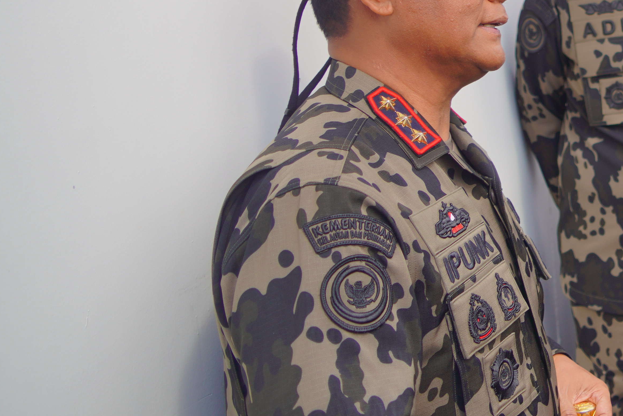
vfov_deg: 20.7
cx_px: 815
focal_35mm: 64
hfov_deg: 26.5
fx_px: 1107
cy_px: 23
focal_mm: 24
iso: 100
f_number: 3.5
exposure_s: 1/400
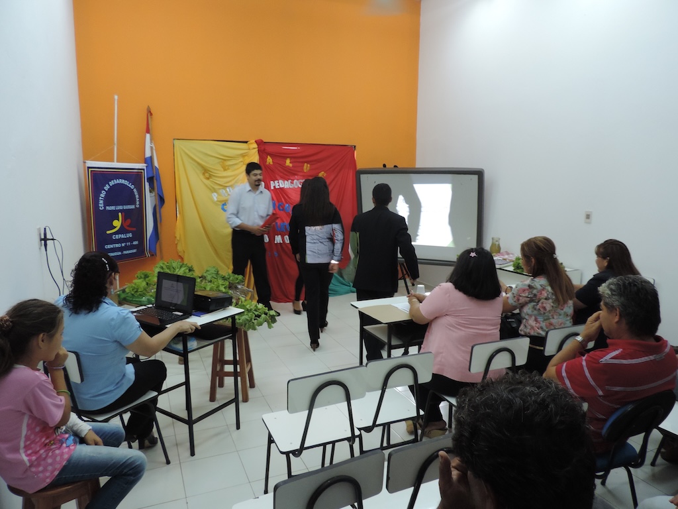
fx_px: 470
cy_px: 254
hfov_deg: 71.6
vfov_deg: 56.8
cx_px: 339
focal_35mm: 24
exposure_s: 1/30
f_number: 3
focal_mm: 4.3
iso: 320
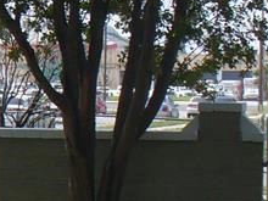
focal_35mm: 172
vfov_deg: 8.6
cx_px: -206
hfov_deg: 10.8
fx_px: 1332
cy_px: 128
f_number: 5.6
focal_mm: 6.1
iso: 80
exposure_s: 1/200
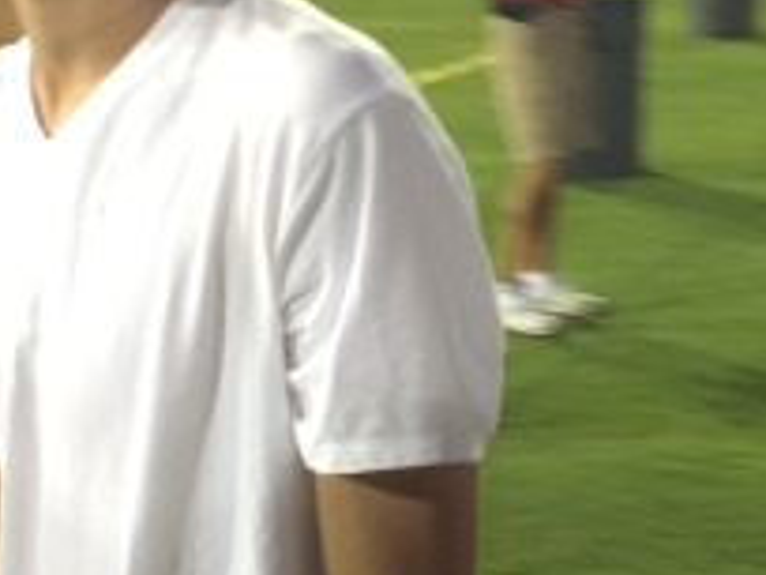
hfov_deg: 17.2
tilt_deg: -9.5
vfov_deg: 13.0
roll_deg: +1.1
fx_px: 2523
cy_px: 188
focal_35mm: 114
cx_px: 526
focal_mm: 4.15
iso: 40
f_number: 2.2
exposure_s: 1/30
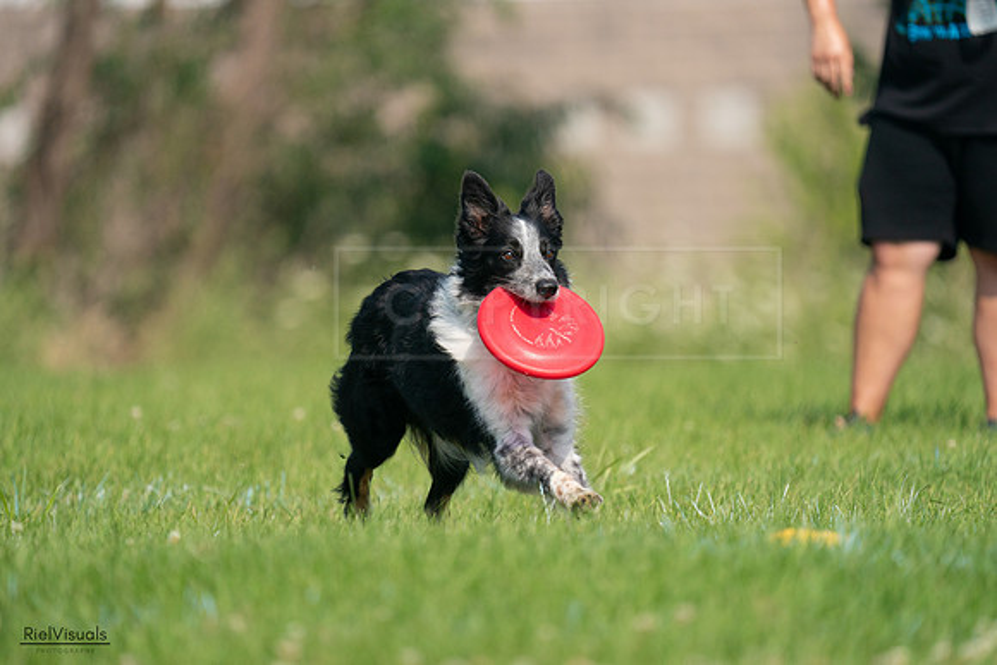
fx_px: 16620
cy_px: 332
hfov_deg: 3.4
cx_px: 498
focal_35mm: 600
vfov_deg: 2.3
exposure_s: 1/4000
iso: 1000
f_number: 6.3
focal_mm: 600
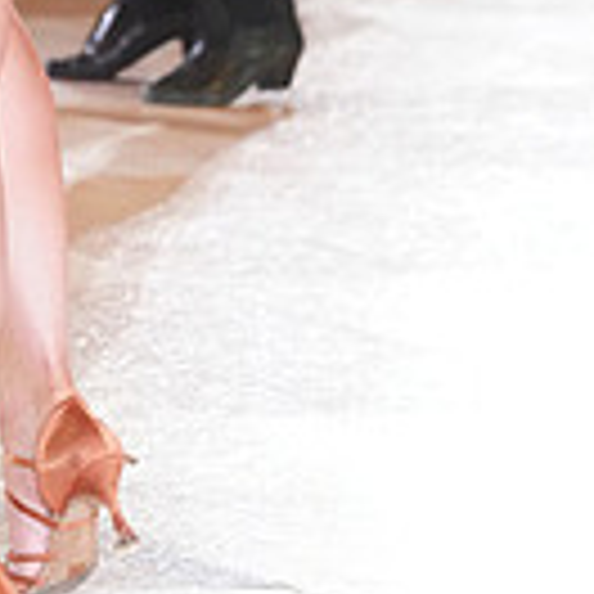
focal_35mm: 434
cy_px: -490
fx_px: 8426
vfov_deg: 4.0
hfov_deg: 4.0
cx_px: -232
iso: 2500
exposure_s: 1/400
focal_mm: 116
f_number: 4
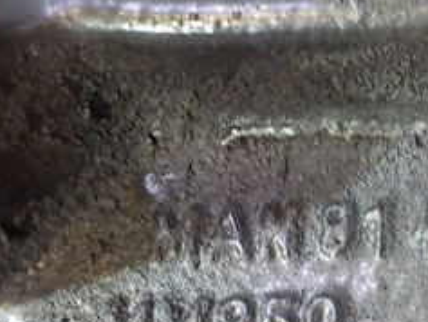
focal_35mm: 81
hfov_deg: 22.1
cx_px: 531
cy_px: 174
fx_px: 1002
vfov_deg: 18.2
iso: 450
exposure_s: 1/8
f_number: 3.3
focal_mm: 4.1
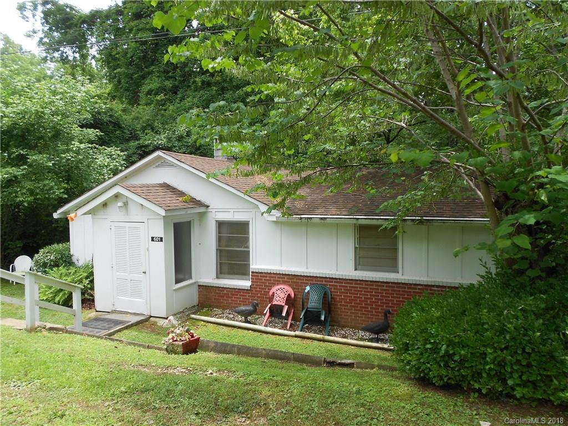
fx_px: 427
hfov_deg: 67.3
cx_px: 284
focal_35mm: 26
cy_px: 213
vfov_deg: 53.1
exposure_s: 1/200
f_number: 3.2
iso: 80
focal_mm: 4.6
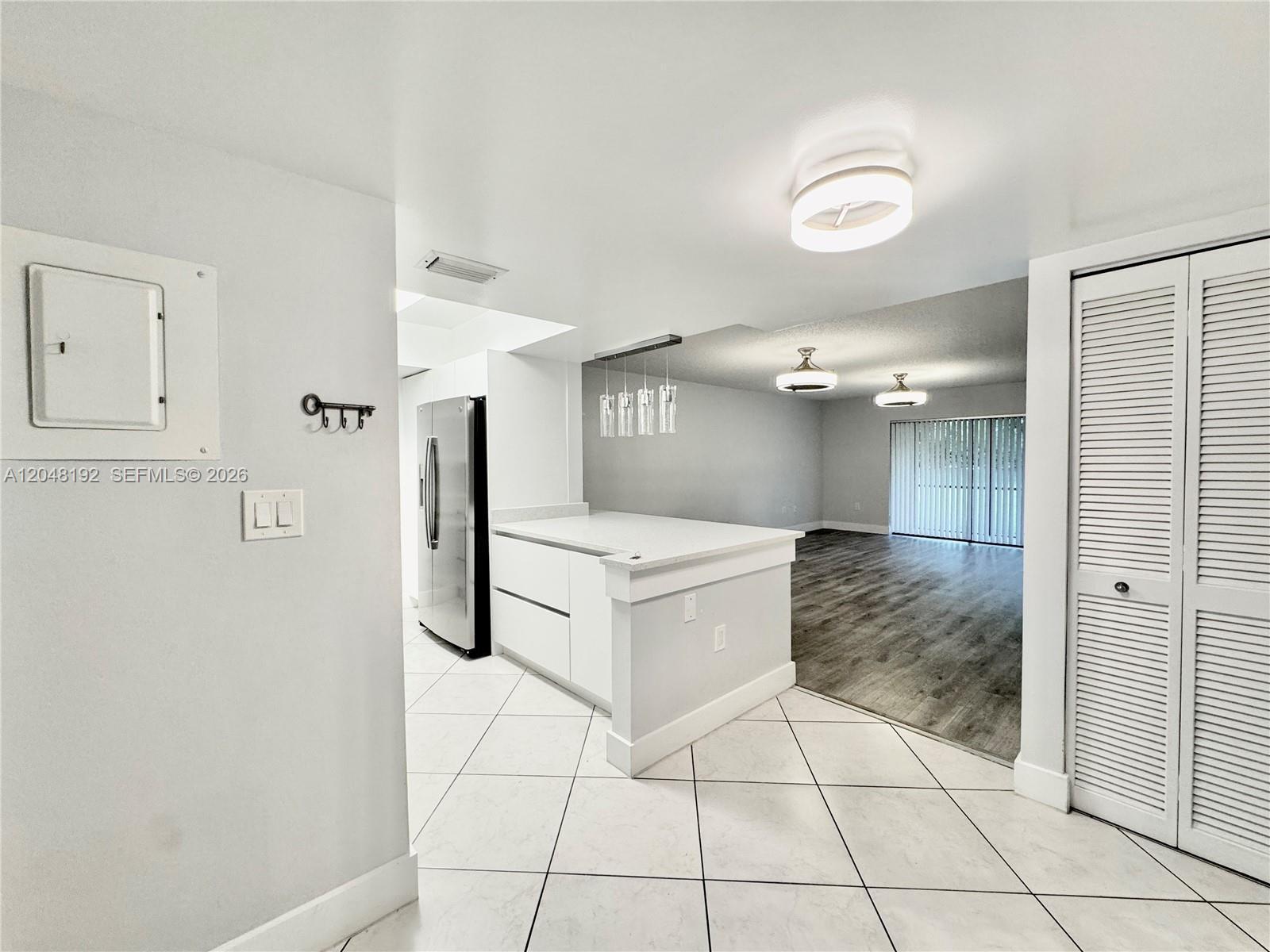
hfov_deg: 102.1
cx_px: 635
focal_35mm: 14
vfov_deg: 85.7
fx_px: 514
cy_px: 476
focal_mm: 2.22
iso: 250
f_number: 2.2
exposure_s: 1/120
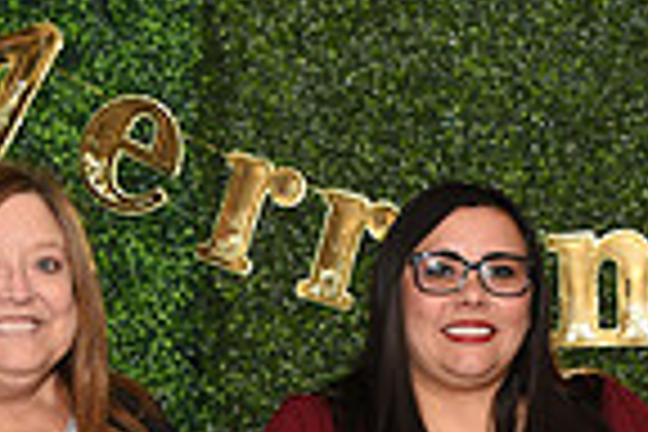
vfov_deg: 9.3
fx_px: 2538
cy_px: 736
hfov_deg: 14.4
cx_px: 598
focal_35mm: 141
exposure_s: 1/60
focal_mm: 35
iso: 100
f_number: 4
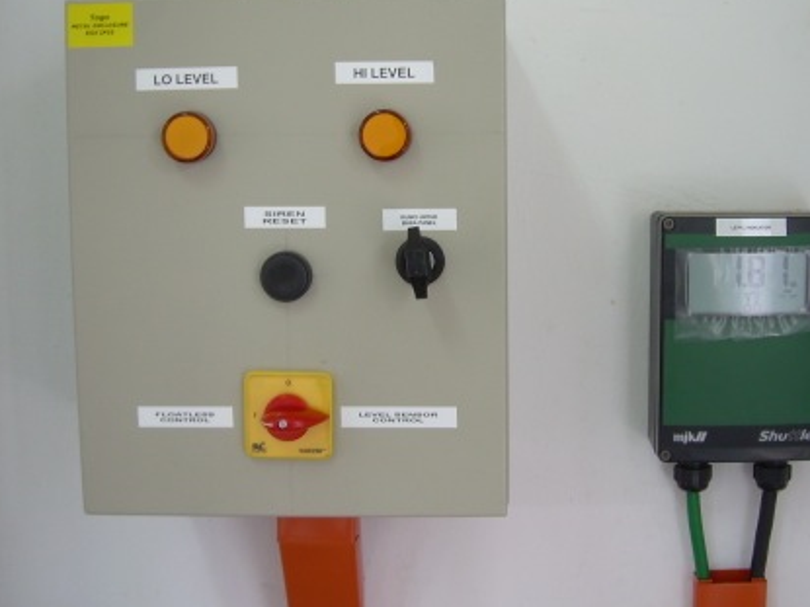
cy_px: 217
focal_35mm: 52
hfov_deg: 36.8
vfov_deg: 27.9
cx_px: 447
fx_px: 1216
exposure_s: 1/12.3
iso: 50
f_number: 2.8
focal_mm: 6.3
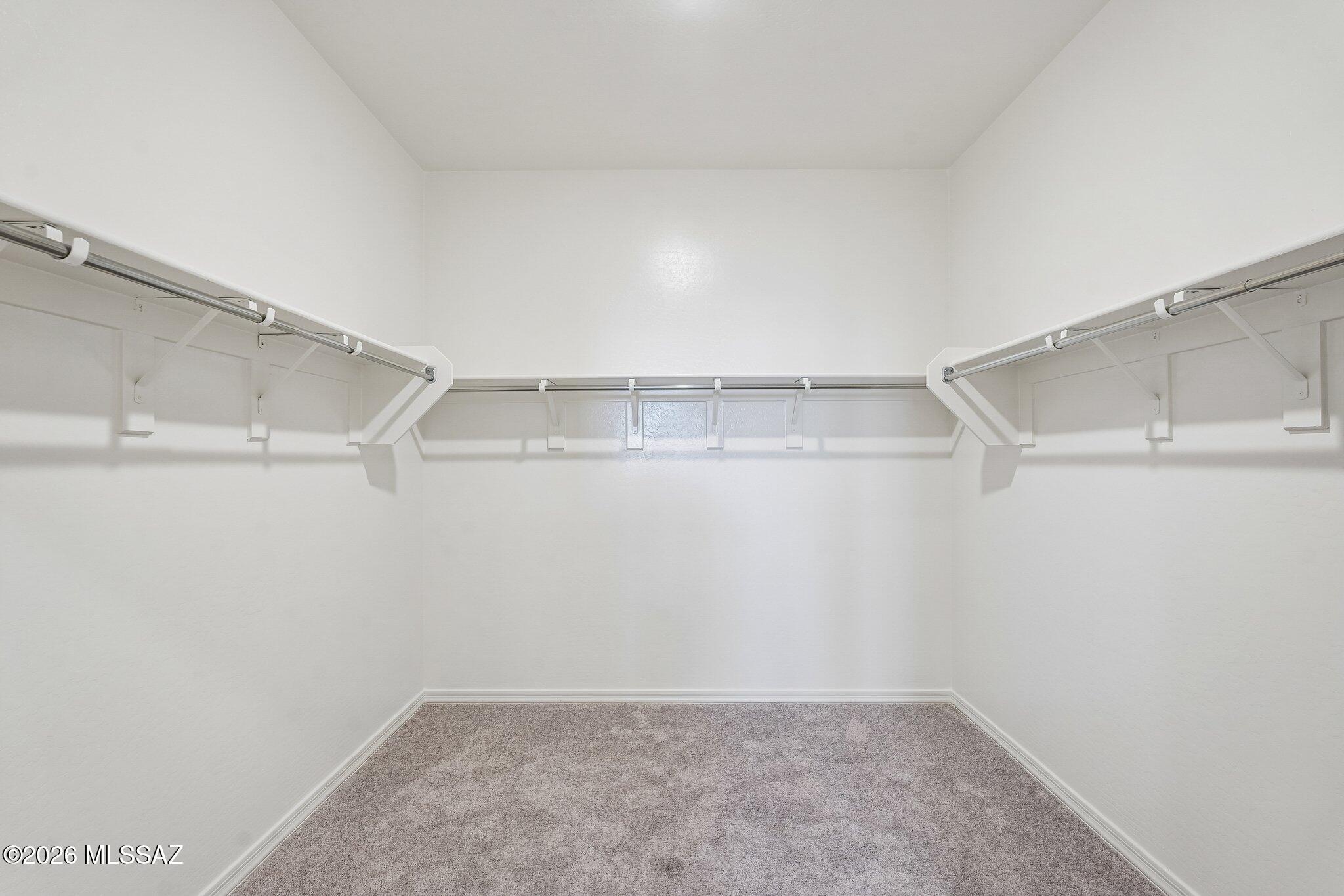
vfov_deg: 72.0
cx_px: 672
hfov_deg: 95.0
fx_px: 616
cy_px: 448
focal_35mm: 16
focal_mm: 16.5
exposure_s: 1/10
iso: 400
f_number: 8
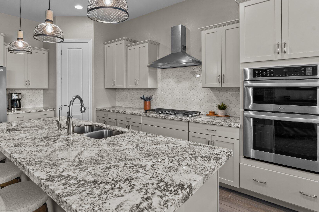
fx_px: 182
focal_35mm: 20
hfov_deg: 82.0
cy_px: 87
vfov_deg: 60.3
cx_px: 135
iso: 400
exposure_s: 1/5
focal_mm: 16.4
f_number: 8
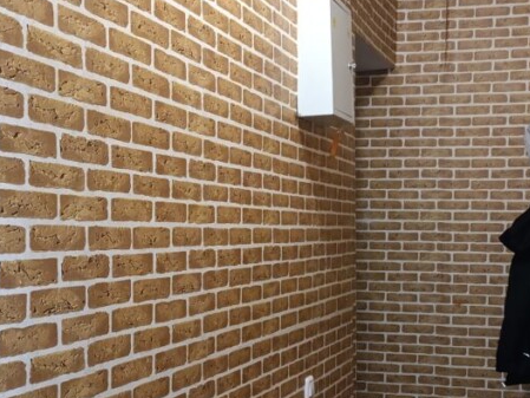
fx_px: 873
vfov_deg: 25.5
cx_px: 336
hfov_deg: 33.6
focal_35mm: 57
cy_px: 271
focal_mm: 4.71
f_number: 1.7
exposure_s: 1/16.7
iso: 1600
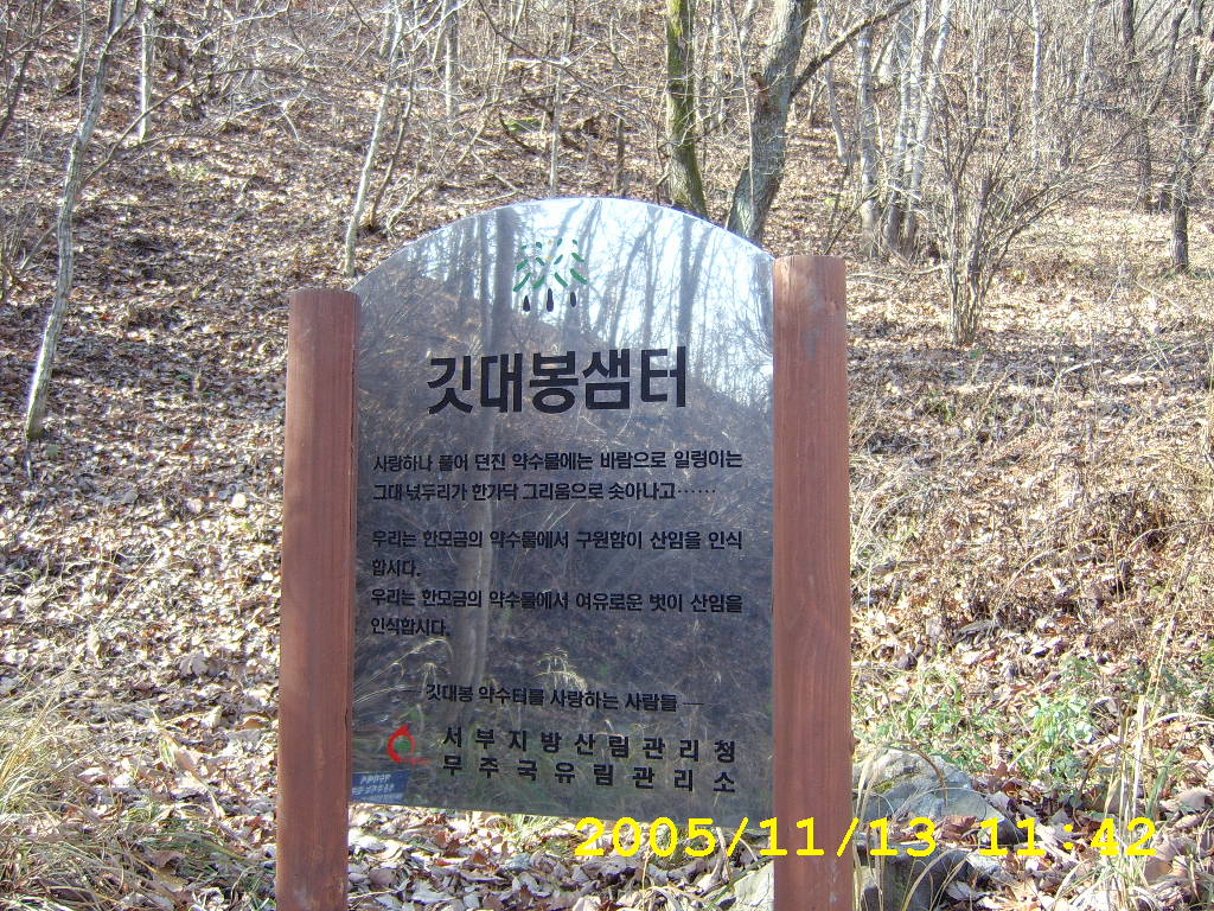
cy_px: 456
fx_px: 1087
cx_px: 607
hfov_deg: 58.4
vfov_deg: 45.4
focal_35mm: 31
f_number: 2.7
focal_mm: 8.13
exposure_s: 1/125
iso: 100
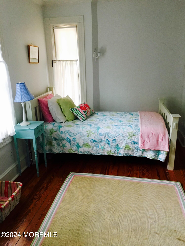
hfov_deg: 48.2
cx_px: 92
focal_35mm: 29
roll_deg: +1.5
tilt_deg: -17.4
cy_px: 123
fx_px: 207
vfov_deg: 61.7
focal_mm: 4.15
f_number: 2.2
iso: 125
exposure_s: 1/30
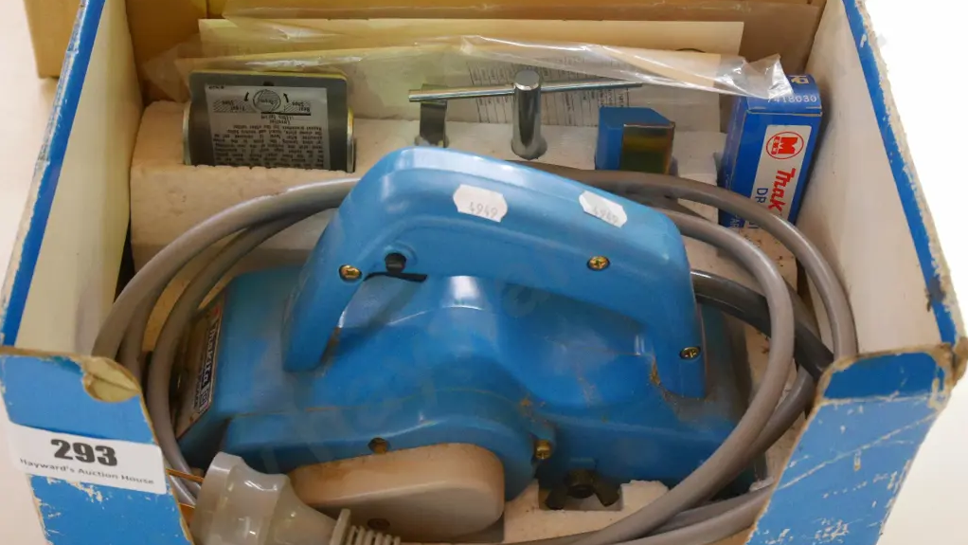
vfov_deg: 20.4
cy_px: 313
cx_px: 484
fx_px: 1514
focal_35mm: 59
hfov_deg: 35.4
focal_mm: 27
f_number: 5.3
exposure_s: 1/13
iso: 3200
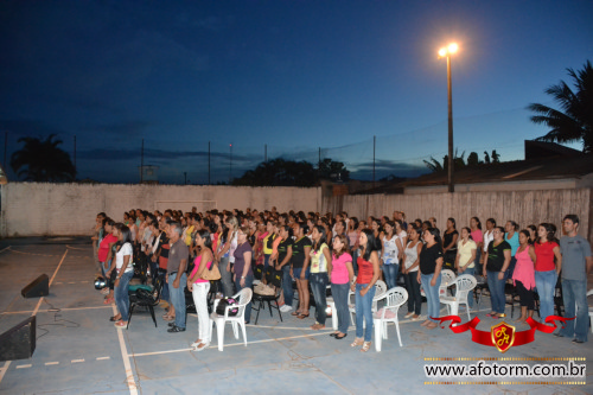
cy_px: 198
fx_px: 494
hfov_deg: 61.9
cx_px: 296
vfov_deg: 43.6
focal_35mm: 30
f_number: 3.5
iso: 3200
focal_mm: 20
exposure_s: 1/60
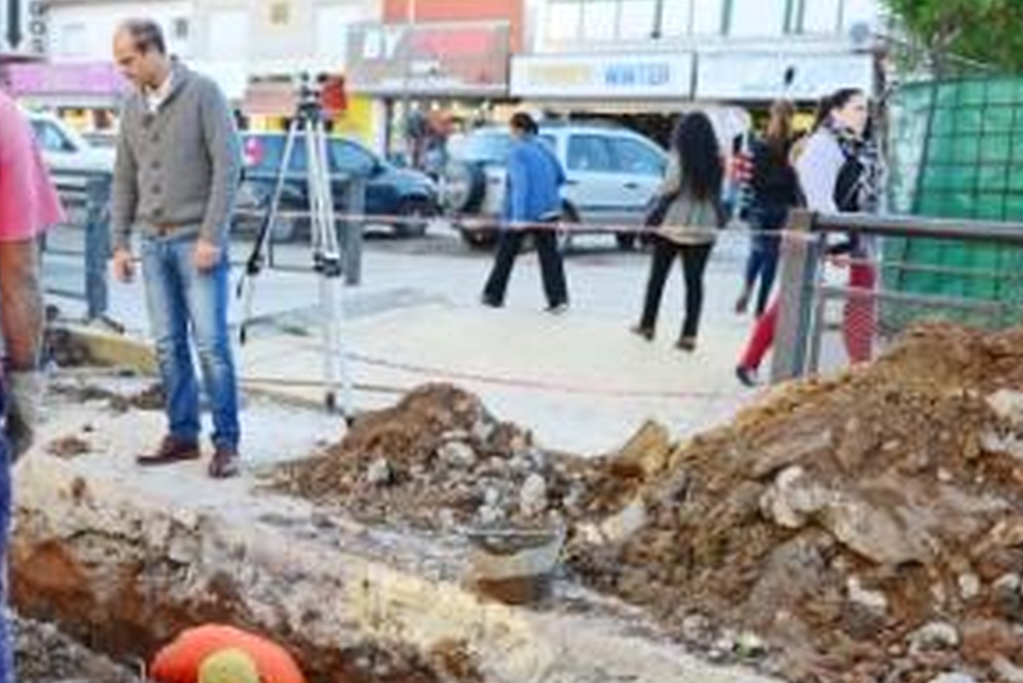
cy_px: 469
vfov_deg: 27.9
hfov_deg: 40.6
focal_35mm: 48
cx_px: 340
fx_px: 1365
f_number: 2.8
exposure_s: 1/1600
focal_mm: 31
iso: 800
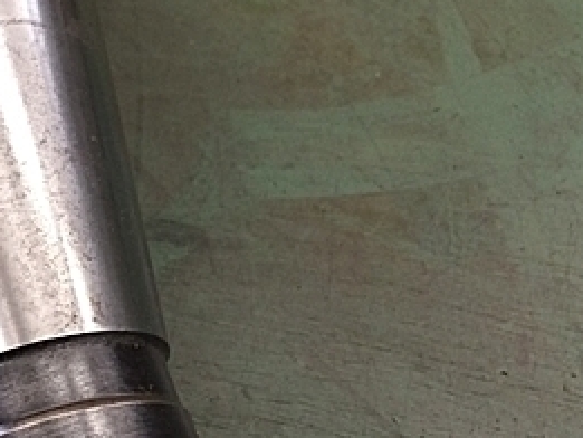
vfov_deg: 20.6
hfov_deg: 24.8
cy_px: 134
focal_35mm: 71
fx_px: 1196
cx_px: -112
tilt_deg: -47.1
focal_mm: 4.15
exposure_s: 1/30
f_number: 2.2
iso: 80
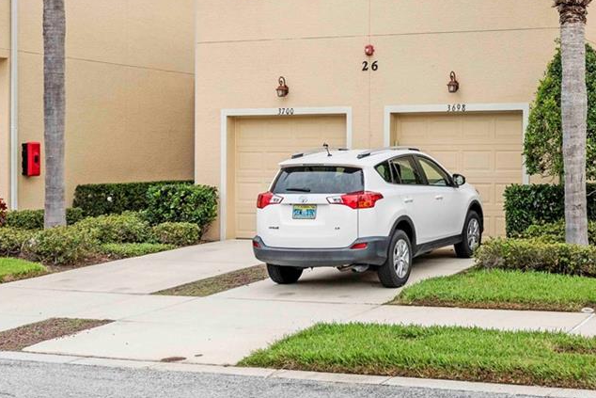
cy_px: -68
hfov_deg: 32.6
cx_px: 543
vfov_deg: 21.8
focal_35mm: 58
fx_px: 960
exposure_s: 1/400
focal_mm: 23
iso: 320
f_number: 8
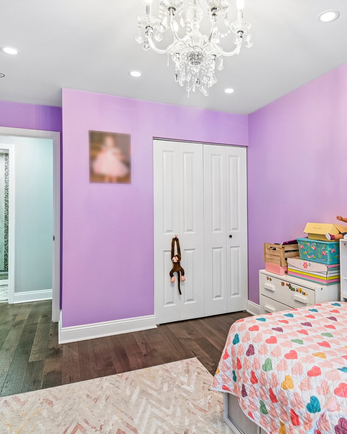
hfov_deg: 62.5
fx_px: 282
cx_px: 210
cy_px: 209
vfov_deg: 75.0
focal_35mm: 22
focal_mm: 10
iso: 400
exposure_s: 1/15
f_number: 8
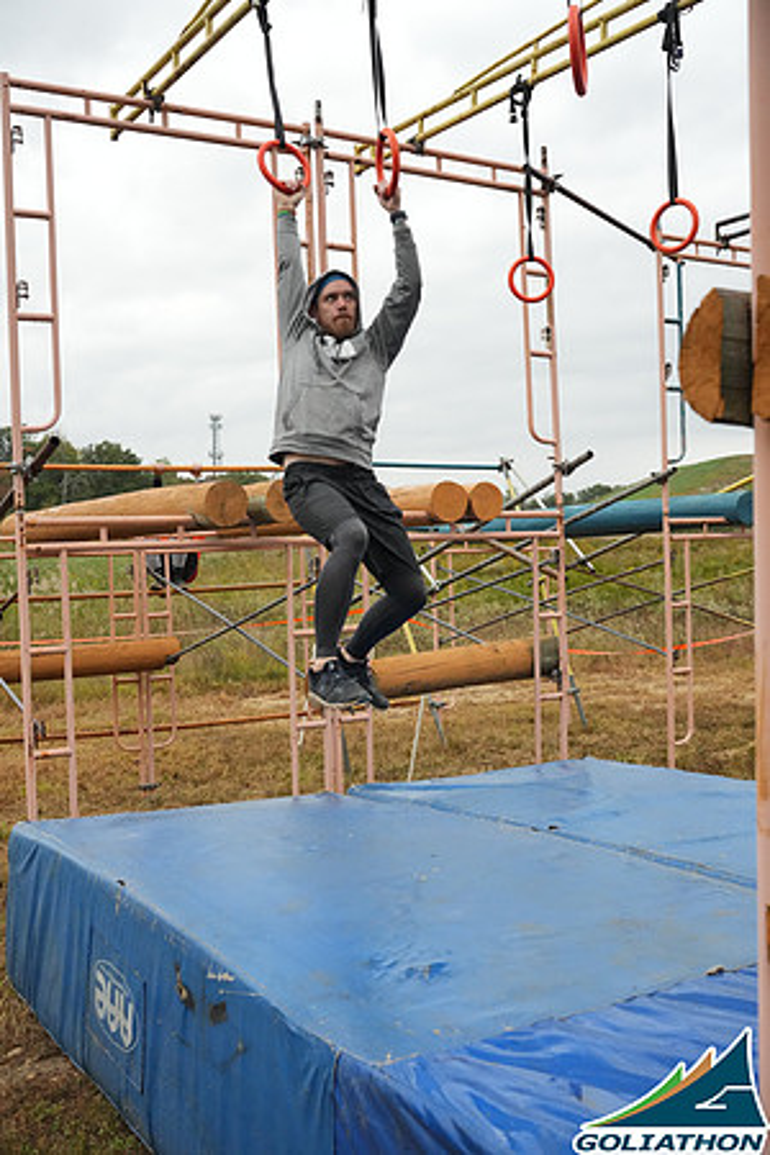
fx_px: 1155
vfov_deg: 53.1
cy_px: 578
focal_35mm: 36
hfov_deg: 36.9
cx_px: 385
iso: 5000
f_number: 4
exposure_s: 1/3200
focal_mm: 36
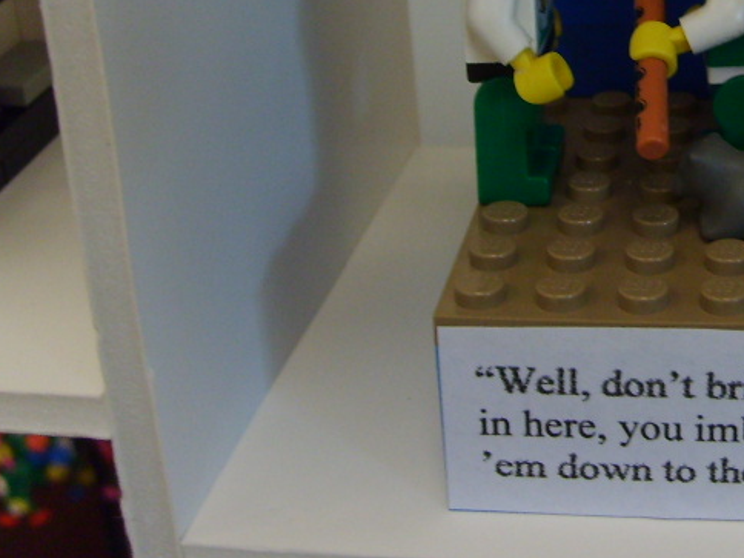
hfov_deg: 25.3
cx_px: 713
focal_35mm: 74
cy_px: 18
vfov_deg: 19.4
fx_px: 1590
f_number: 2.8
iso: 100
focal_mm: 5.8
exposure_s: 1/30
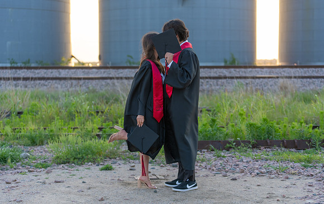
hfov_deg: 27.4
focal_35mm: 75
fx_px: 664
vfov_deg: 17.4
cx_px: 161
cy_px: 107
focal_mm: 70
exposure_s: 1/320
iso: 160
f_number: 2.8
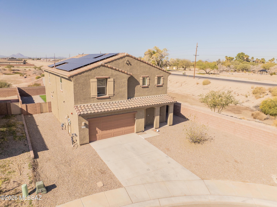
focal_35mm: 24
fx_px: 192
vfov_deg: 56.8
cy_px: 104
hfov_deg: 71.6
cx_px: 138
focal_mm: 12.29
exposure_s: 1/50
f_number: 2.8
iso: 200
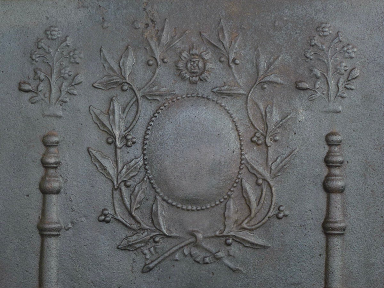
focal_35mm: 65
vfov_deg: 22.6
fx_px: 721
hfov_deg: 29.8
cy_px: 144
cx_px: 192
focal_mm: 11.7
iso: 125
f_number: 4.6
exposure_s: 1/80
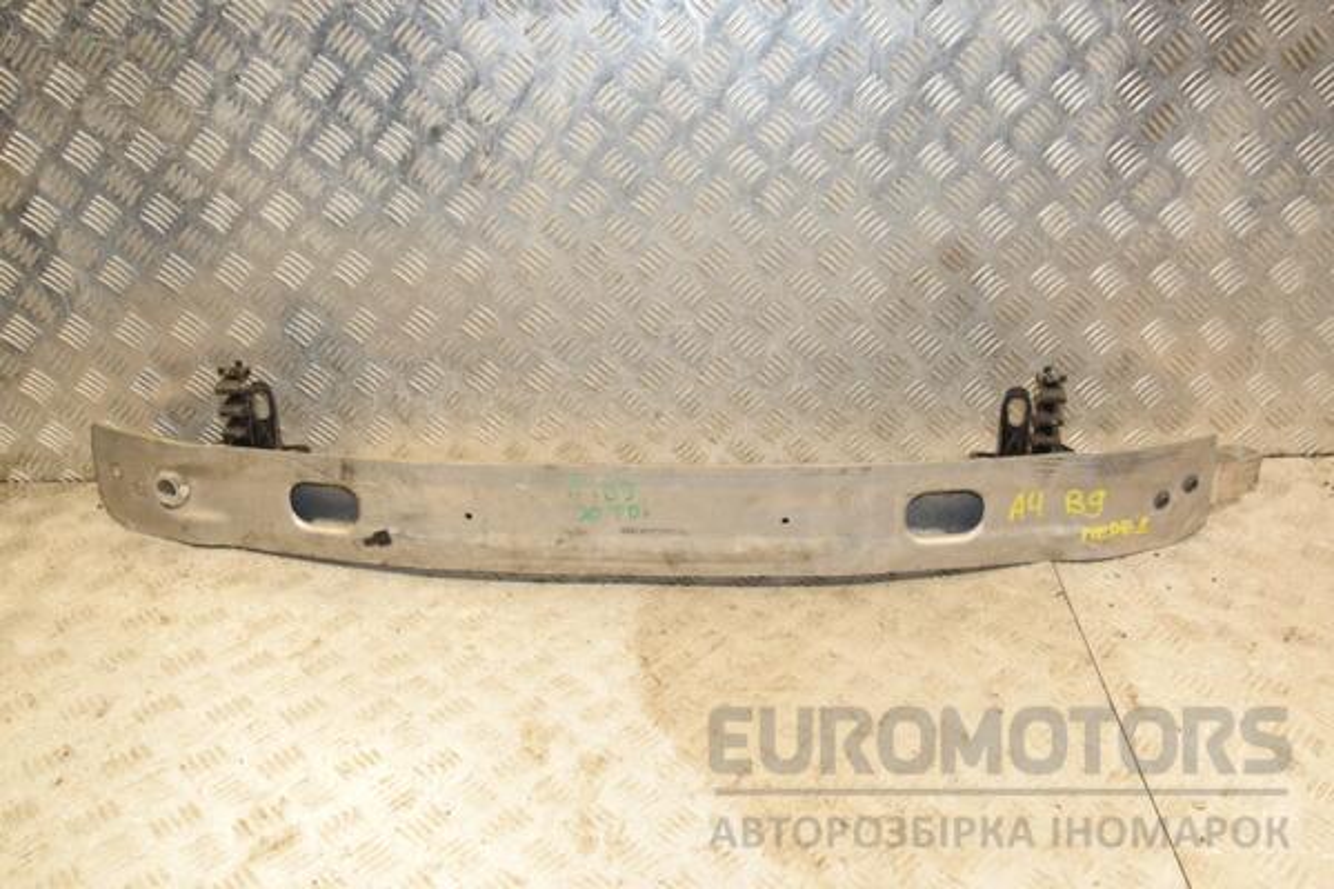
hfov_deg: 57.2
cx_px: 667
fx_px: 1223
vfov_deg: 40.0
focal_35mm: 33
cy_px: 444
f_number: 6.3
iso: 800
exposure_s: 1/200
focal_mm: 22
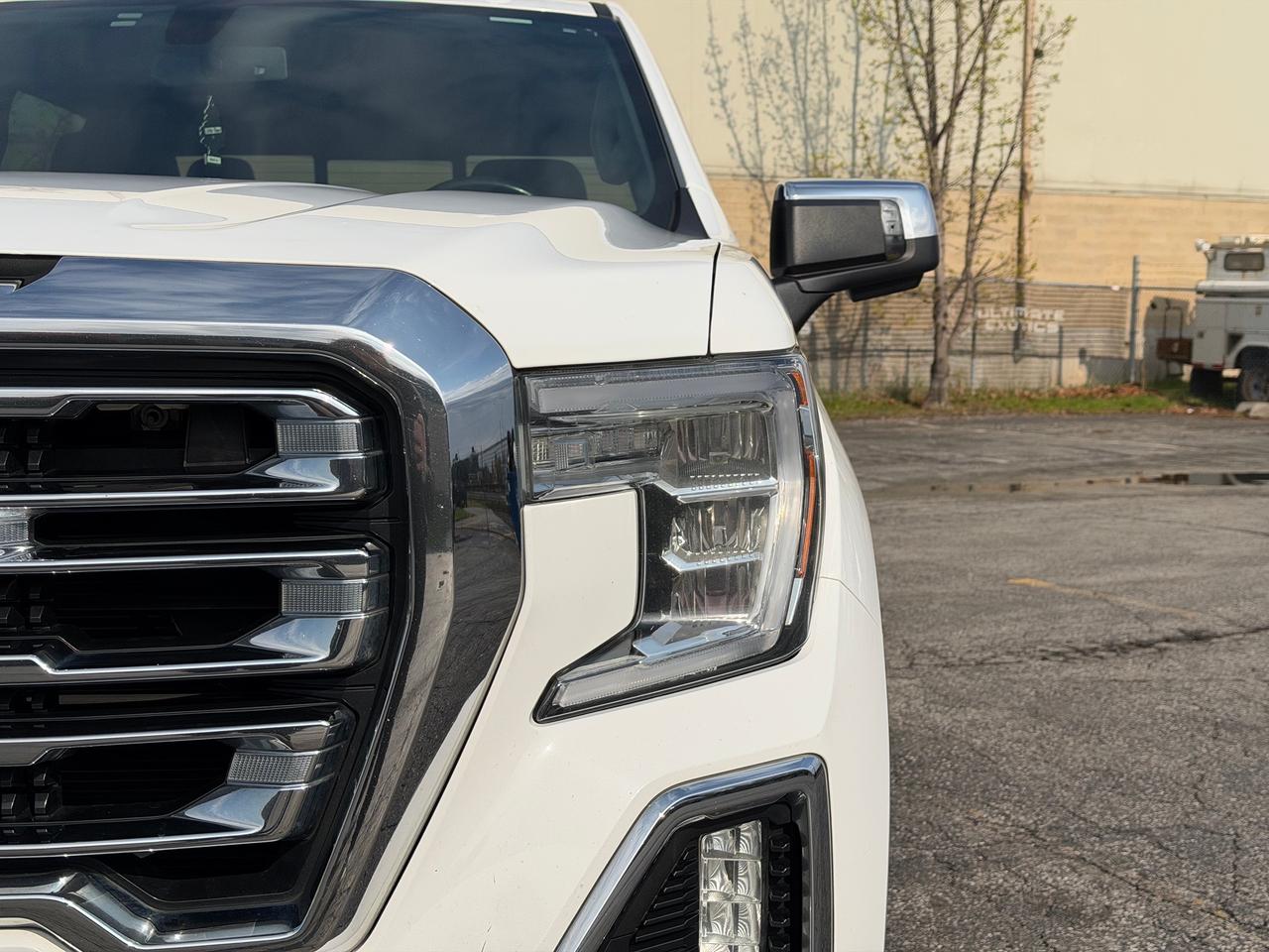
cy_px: 476
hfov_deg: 39.7
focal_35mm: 48
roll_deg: +1.0
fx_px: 1760
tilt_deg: -3.9
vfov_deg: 30.3
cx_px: 634
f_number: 1.78
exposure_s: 1/9901
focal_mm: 6.76
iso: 64
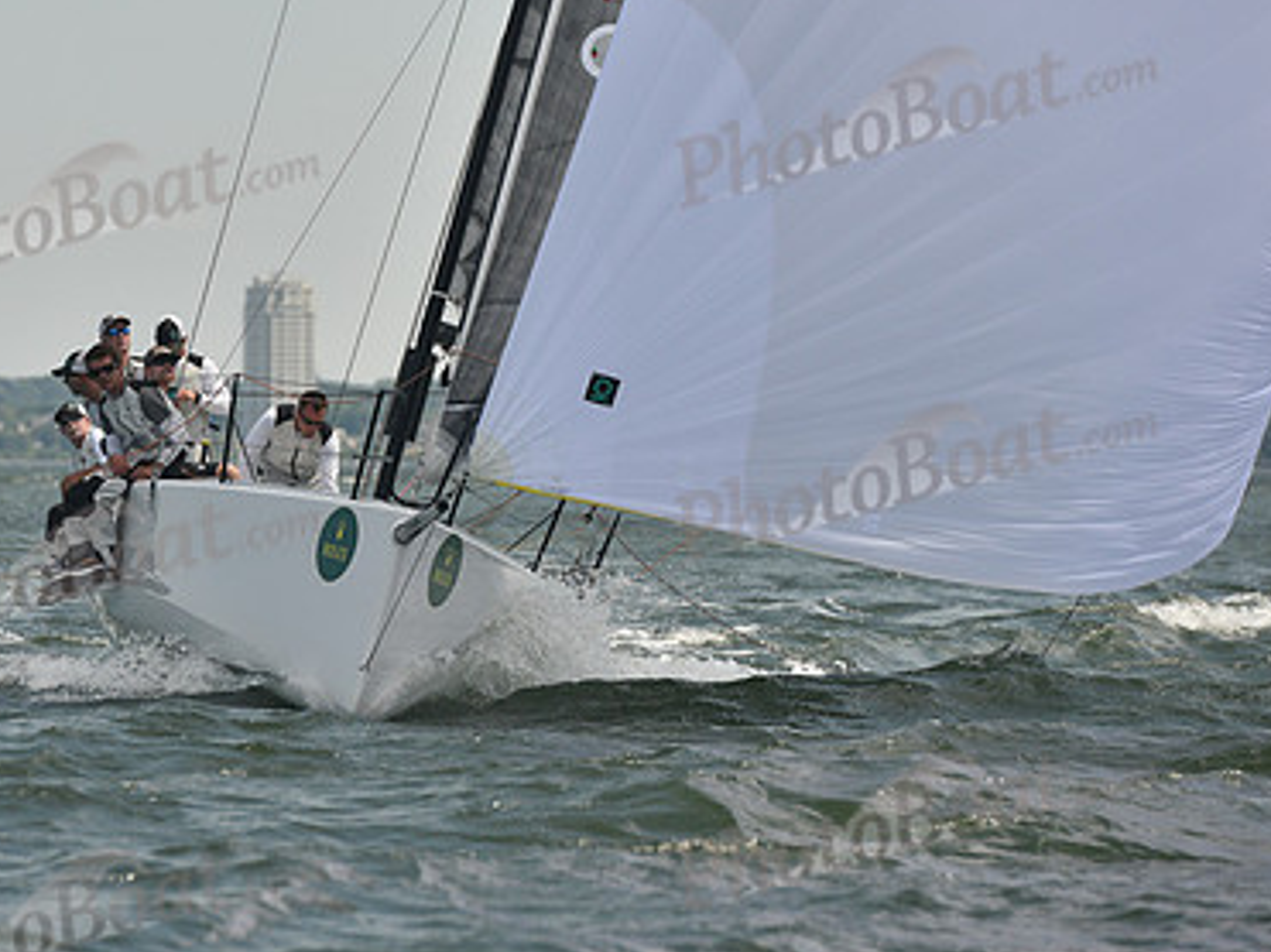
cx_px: 500
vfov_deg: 4.9
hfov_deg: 6.6
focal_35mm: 301
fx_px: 11048
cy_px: 344
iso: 320
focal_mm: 200
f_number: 6.3
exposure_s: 1/1250
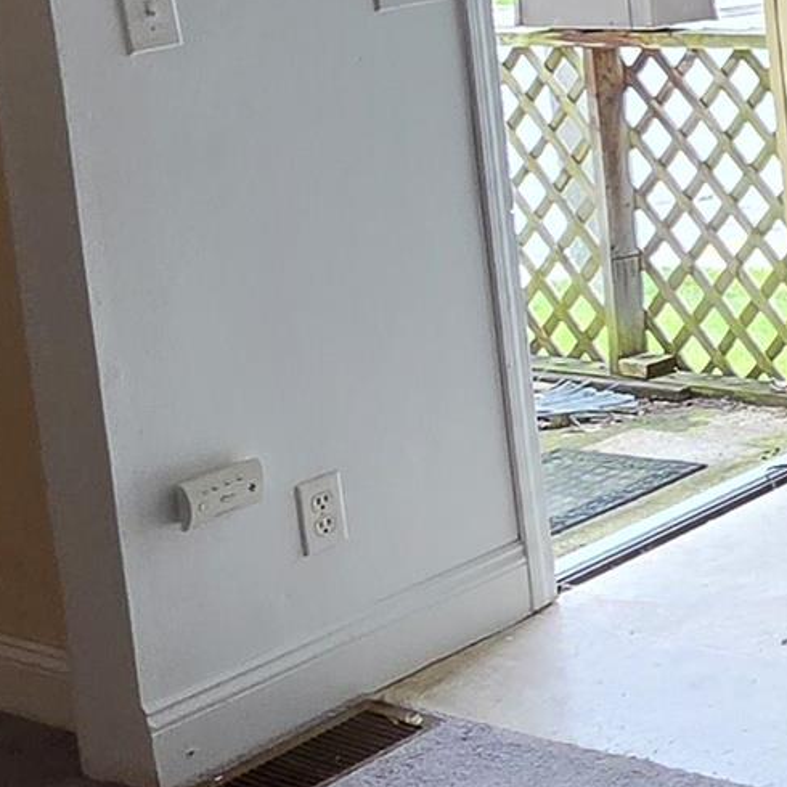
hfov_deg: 18.8
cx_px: 1402
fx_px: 1852
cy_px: -35
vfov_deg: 22.8
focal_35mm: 72
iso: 320
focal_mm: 2.2
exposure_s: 1/120
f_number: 2.2
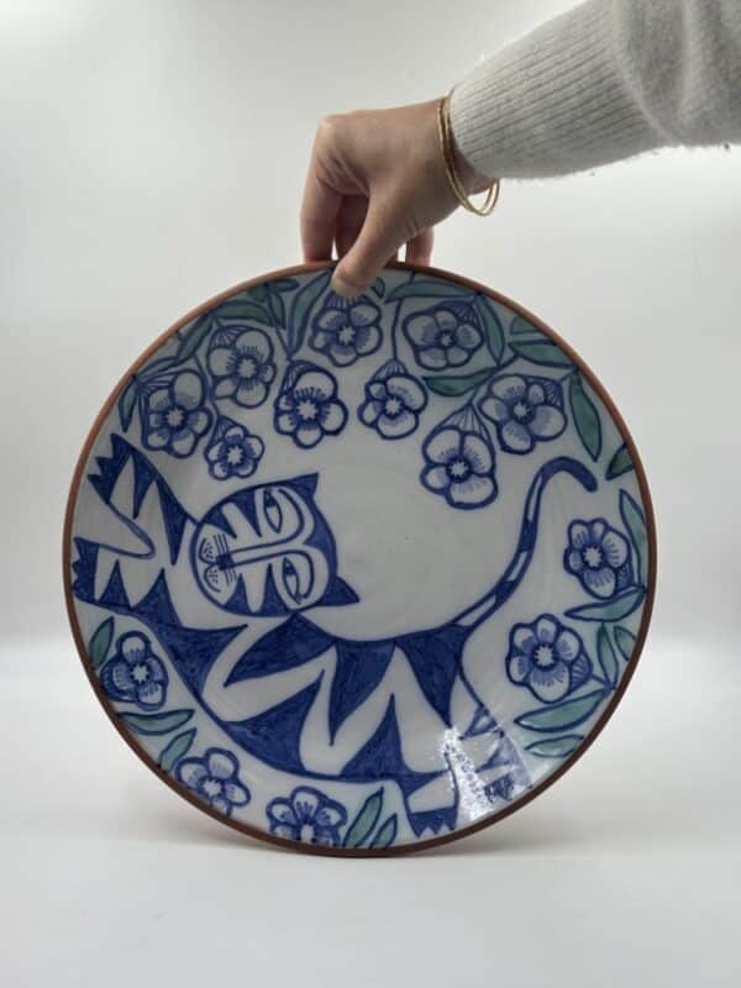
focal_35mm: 48
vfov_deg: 39.7
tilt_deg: -11.2
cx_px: 370
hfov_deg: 30.3
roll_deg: -1.8
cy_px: 494
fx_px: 1370
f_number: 1.78
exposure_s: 1/277
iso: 64
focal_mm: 6.86
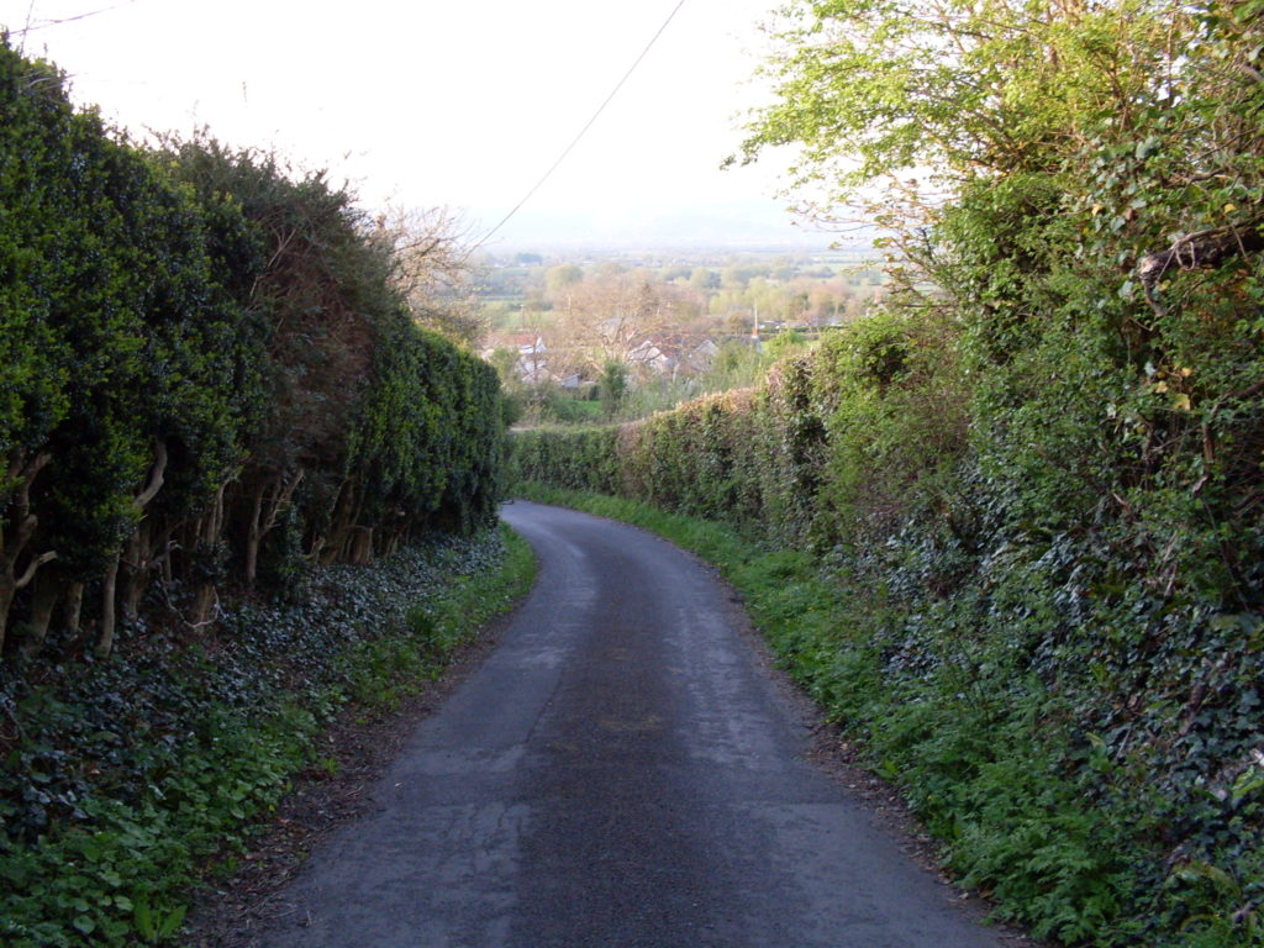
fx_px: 1388
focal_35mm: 38
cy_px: 474
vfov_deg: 37.7
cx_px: 632
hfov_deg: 49.0
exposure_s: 1/90
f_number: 2.8
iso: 100
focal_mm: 6.3
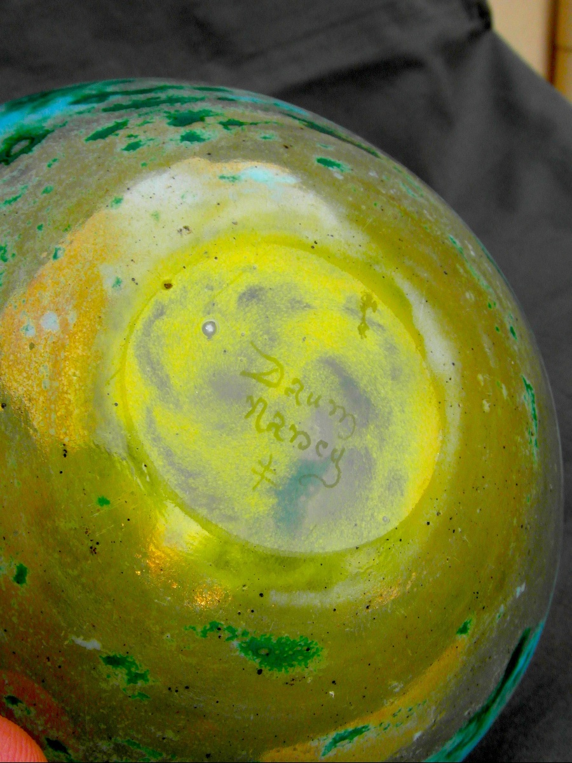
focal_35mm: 32
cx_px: 286
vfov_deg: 56.8
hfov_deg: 44.2
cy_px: 382
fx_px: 705
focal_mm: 5.3
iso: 80
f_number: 5.6
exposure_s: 1/180
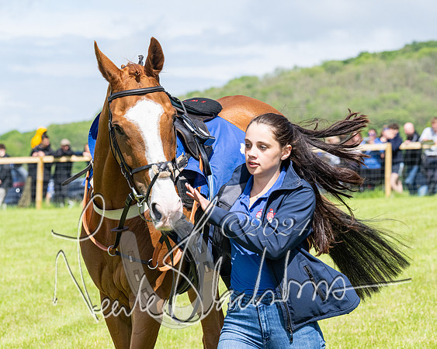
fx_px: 2403
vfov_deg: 8.3
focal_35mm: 186
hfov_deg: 10.4
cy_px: 151
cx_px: 178
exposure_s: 1/3200
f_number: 8
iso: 800
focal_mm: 145
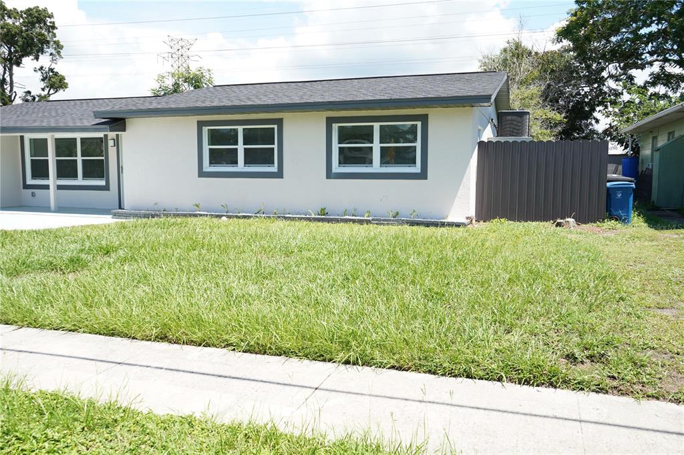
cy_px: 228
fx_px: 551
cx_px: 342
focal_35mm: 29
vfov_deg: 44.9
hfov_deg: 63.7
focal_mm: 29
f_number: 7.1
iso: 125
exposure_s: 1/125
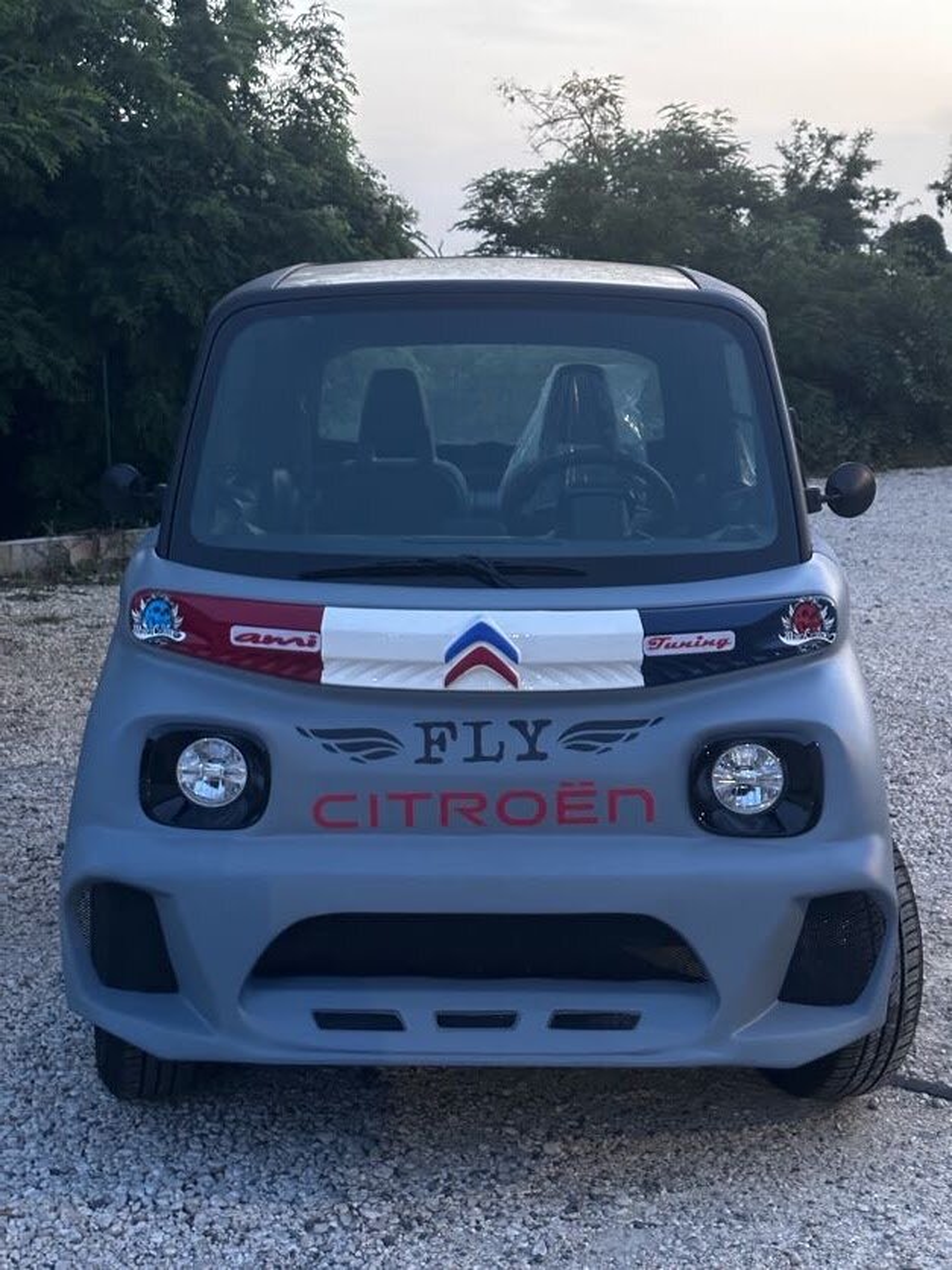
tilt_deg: -9.3
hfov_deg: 30.3
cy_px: 635
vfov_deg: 39.7
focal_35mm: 48
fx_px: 1760
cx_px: 476
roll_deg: +0.3
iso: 500
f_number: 1.78
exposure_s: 1/25
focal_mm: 6.86
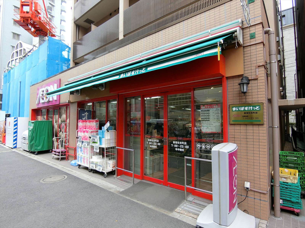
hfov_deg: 84.7
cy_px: 114
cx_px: 152
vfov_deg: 68.7
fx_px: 167
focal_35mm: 19
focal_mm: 4.06
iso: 80
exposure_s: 1/200
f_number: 2.7
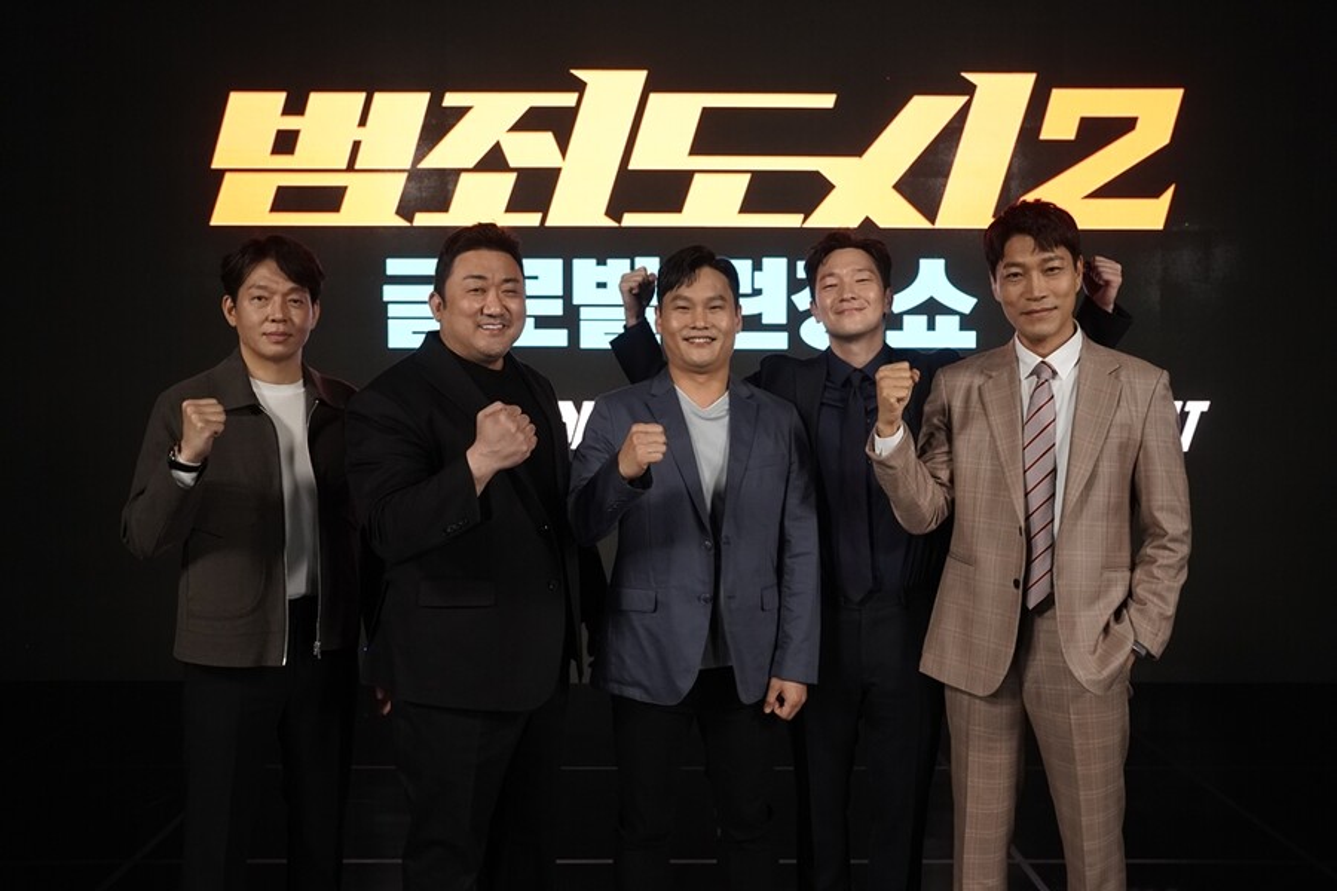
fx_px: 1151
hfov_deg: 60.3
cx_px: 668
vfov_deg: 42.3
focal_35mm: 31
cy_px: 446
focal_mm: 31
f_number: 5
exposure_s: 1/160
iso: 4000
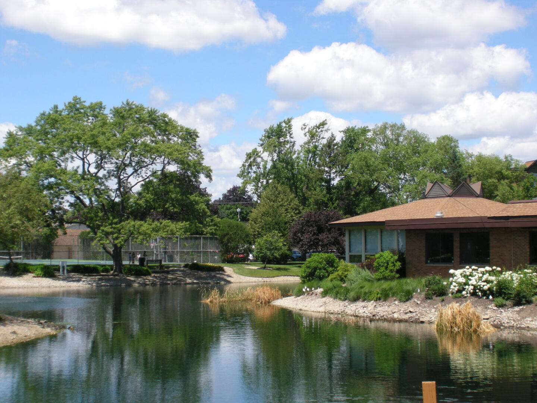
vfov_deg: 14.4
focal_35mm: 103
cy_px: 202
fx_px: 1598
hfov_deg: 19.1
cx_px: 268
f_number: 5.8
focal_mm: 21.5
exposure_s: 1/233
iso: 64
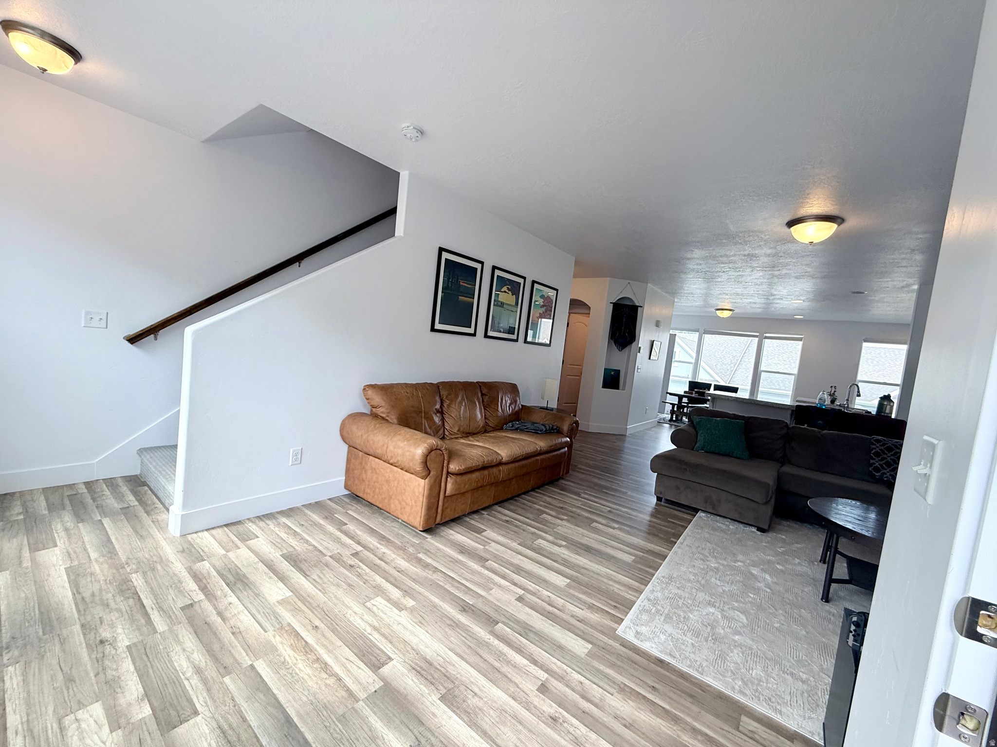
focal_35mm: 14
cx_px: 498
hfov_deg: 102.1
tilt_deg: -4.7
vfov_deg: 85.7
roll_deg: -6.1
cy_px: 374
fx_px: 403
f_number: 2.2
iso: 64
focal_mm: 2.22
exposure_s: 1/121
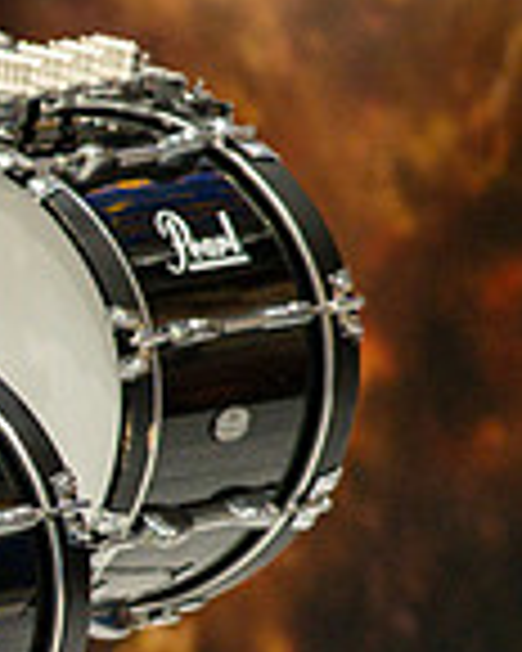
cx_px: -778
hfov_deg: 2.1
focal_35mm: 750
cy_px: 645
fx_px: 14484
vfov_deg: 2.6
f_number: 4
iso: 3200
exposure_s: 1/500
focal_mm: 200
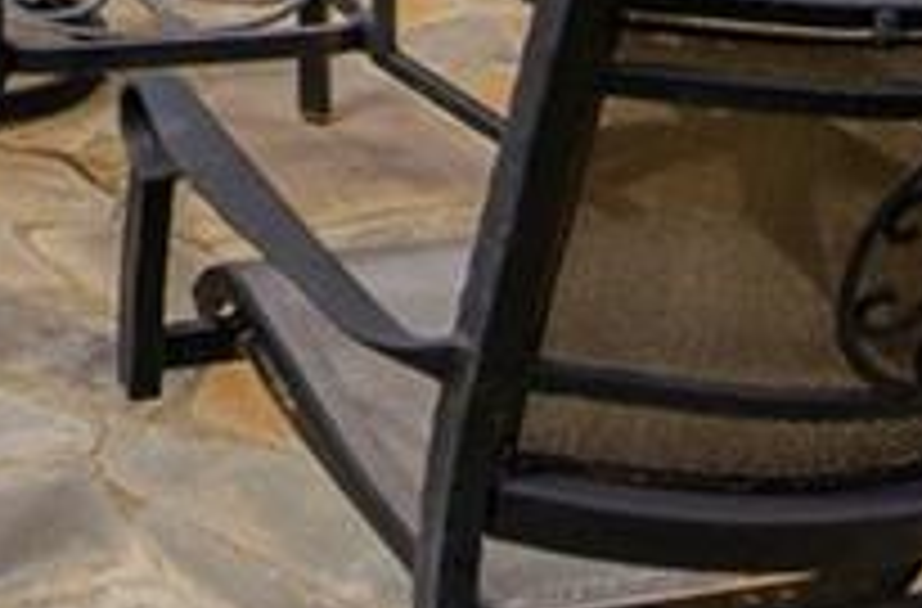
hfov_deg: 22.2
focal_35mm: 82
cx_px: -270
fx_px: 2105
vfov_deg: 13.0
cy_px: -795
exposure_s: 1/200
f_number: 10
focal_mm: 11
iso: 100
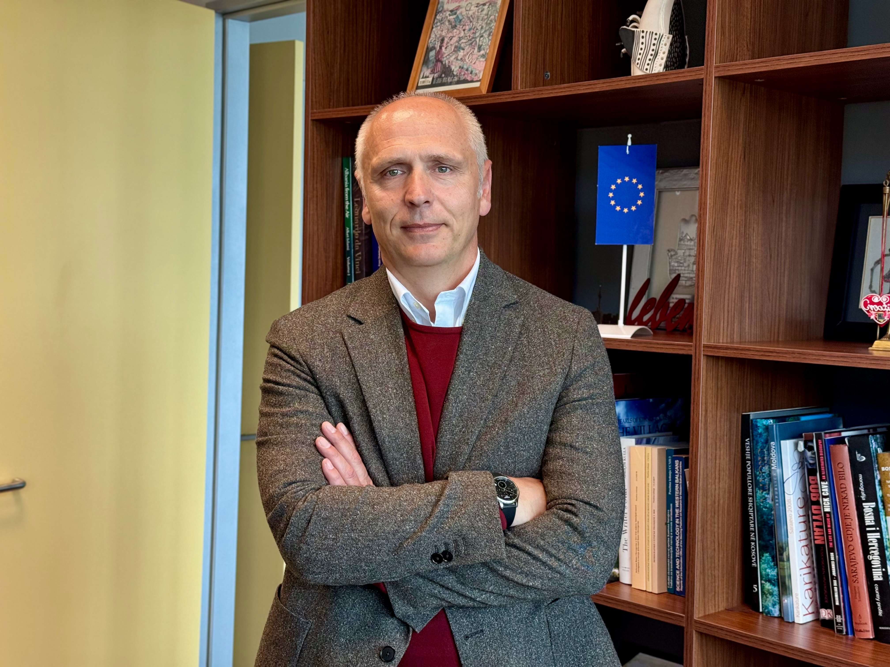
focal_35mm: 48
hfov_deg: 39.7
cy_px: 334
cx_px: 445
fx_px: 1234
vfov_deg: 30.3
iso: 80
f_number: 1.78
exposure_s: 1/100
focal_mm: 6.76
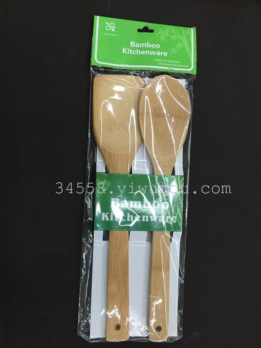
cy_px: 174
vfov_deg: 61.7
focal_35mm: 29
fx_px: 292
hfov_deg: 48.2
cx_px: 130
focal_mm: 4.15
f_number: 2.2
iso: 40
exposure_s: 1/33
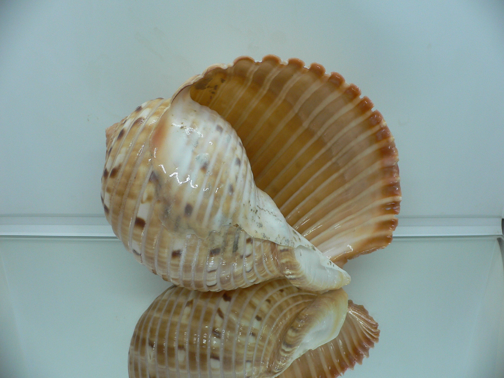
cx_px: 252
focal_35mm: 35
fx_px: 510
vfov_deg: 40.7
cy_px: 189
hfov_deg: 52.6
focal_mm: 4.6
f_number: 2.8
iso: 100
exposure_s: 1/60
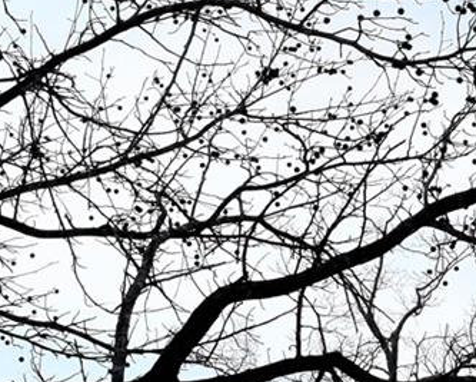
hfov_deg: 6.4
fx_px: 4271
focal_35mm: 303
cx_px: 219
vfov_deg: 5.1
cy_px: 619
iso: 200
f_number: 11
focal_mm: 35
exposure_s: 1/500
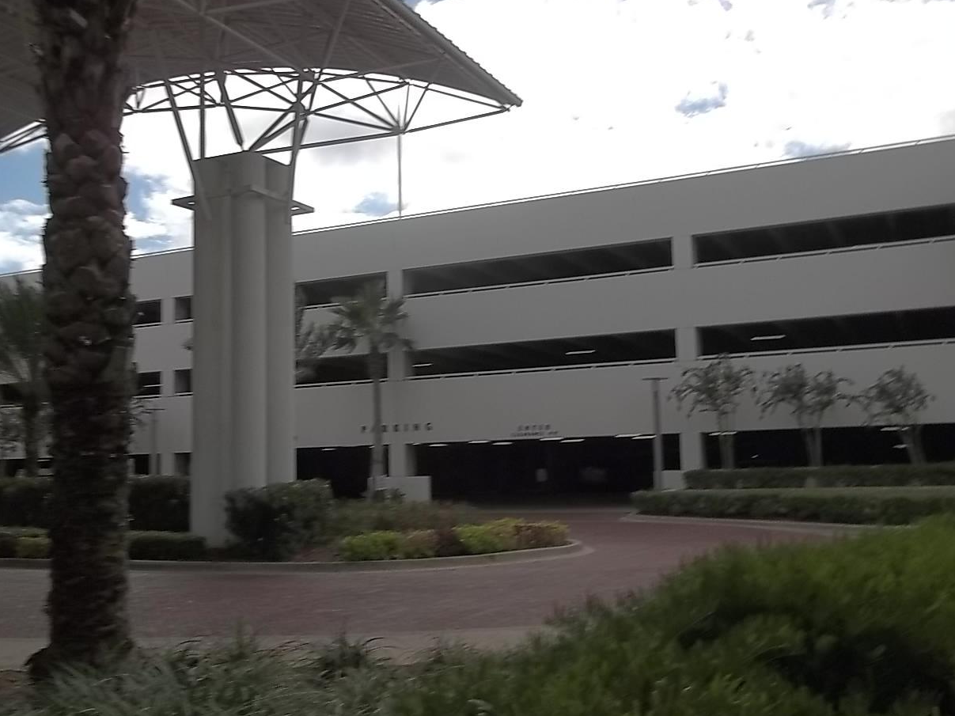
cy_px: 371
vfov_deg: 40.7
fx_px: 965
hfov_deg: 52.6
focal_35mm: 35
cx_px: 503
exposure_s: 1/320
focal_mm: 5.9
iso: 80
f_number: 8
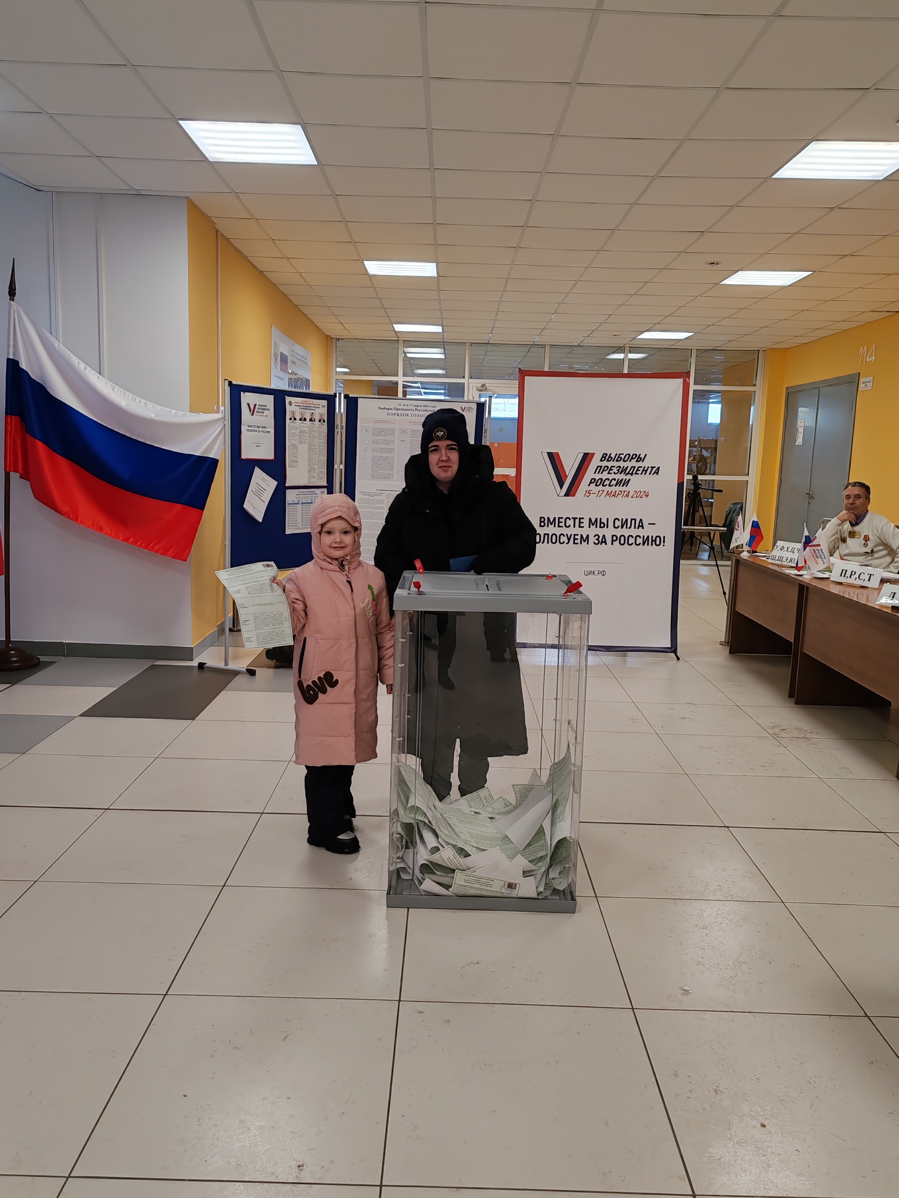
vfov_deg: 65.3
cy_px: 599
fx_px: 935
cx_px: 450
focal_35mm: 27
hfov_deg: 51.4
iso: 125
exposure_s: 1/100
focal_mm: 6.12
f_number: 1.9
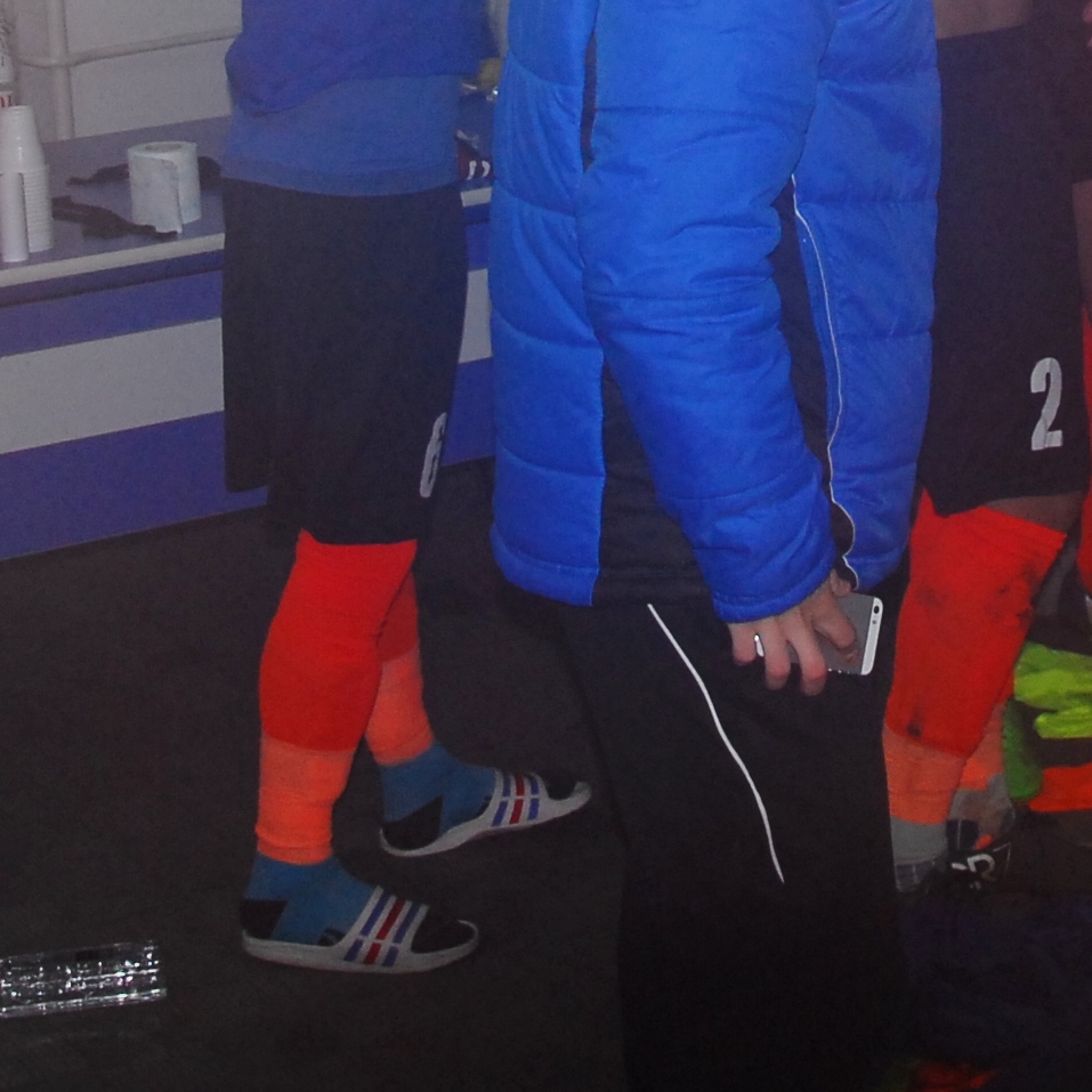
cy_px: -343
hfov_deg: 18.6
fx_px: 3319
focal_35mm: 93
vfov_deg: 17.5
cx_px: 750
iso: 400
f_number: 3.5
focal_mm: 18
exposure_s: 1/100
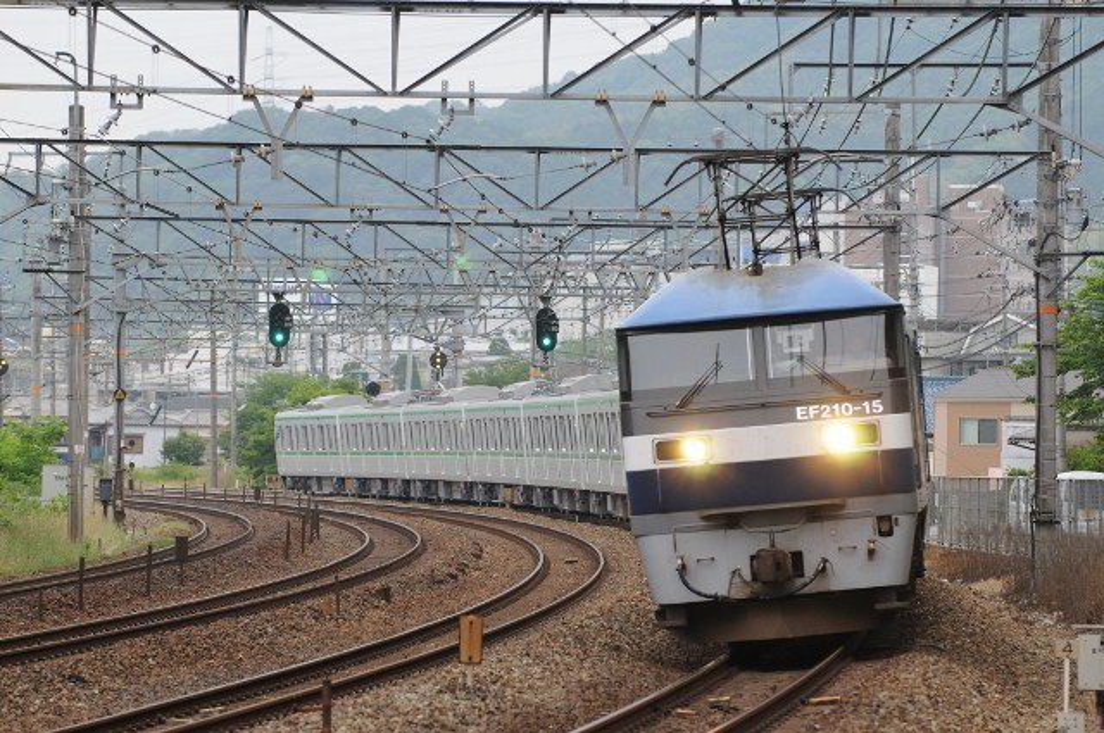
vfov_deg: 6.1
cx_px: 552
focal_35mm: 225
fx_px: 6891
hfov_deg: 9.2
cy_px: 366
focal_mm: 150
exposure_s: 1/500
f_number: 3.5
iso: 800
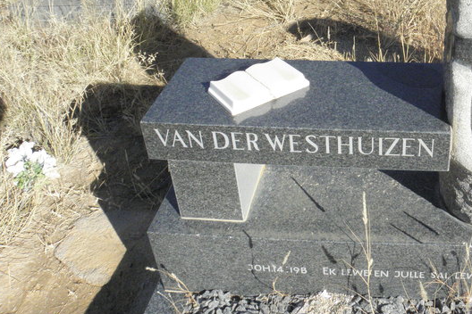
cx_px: 346
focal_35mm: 41
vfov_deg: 31.7
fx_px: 538
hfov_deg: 46.0
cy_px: 58
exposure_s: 1/640
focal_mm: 4.6
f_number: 6.3
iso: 200
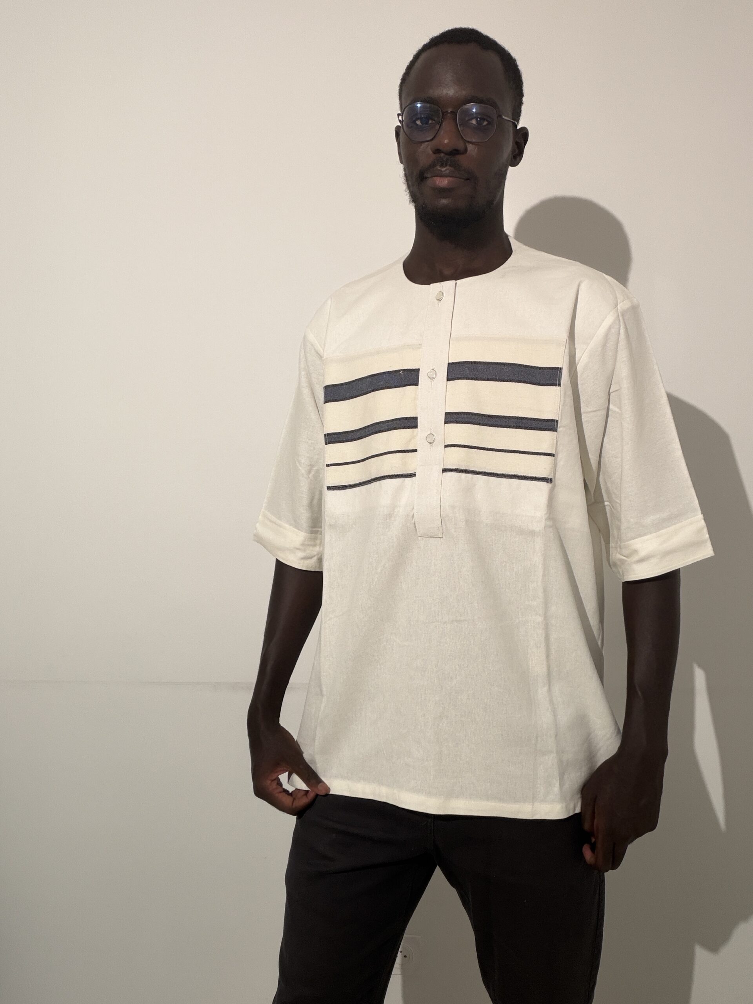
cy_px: 502
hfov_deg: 46.8
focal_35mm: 30
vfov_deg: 60.0
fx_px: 870
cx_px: 376
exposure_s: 1/121
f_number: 1.9
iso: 80
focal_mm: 2.71
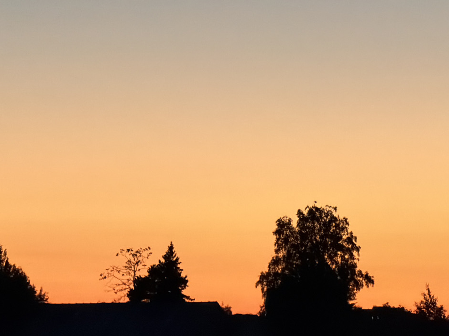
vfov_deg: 7.0
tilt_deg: +6.2
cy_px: 39
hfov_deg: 9.3
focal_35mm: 213
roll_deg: +0.0
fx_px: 2762
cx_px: 321
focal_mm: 16.89
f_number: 2.8
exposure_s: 1/62
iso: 640
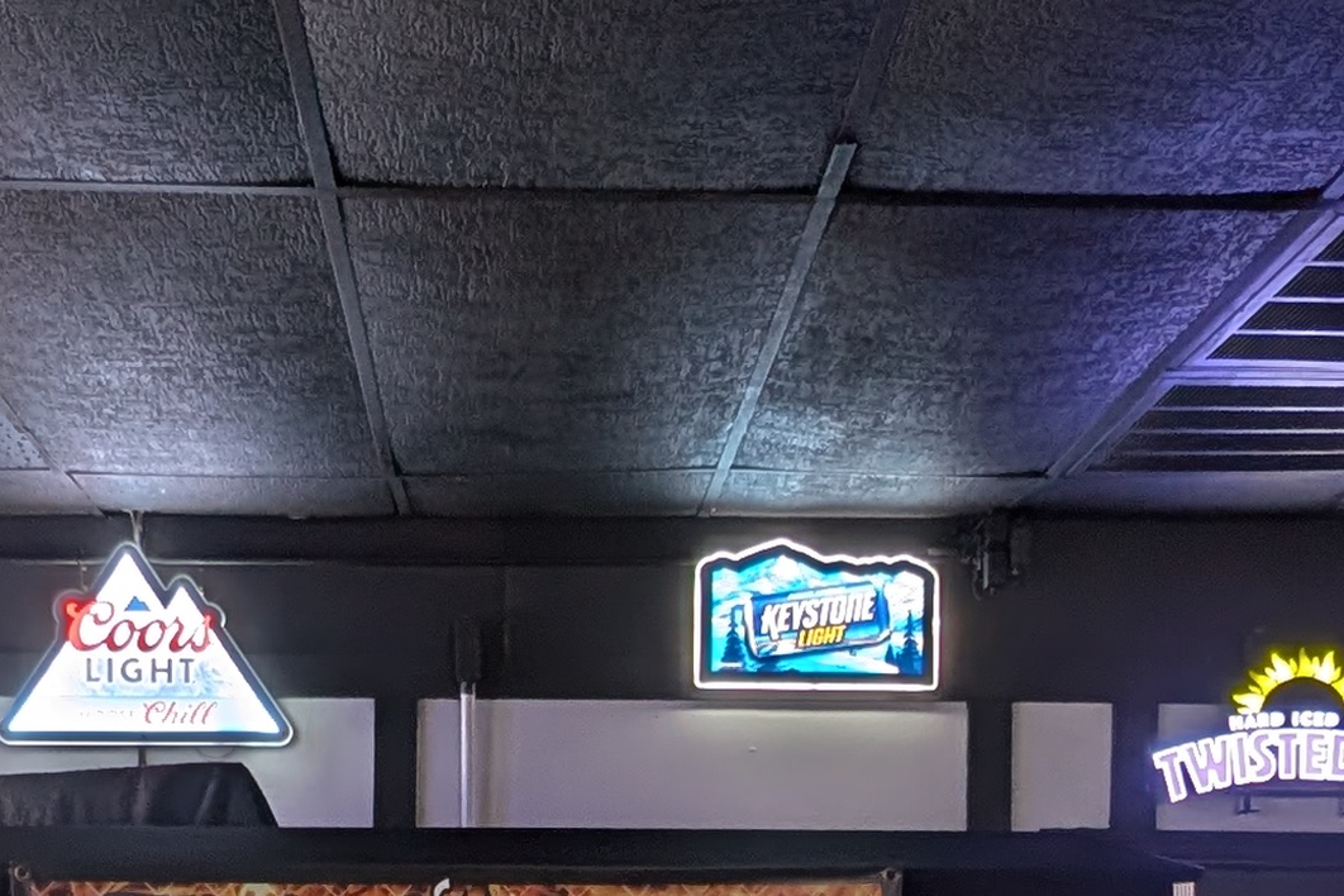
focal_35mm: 48
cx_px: 519
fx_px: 1792
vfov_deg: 25.4
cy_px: 1062
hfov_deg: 40.9
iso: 44
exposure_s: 1/33.2
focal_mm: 2.23
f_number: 1.95
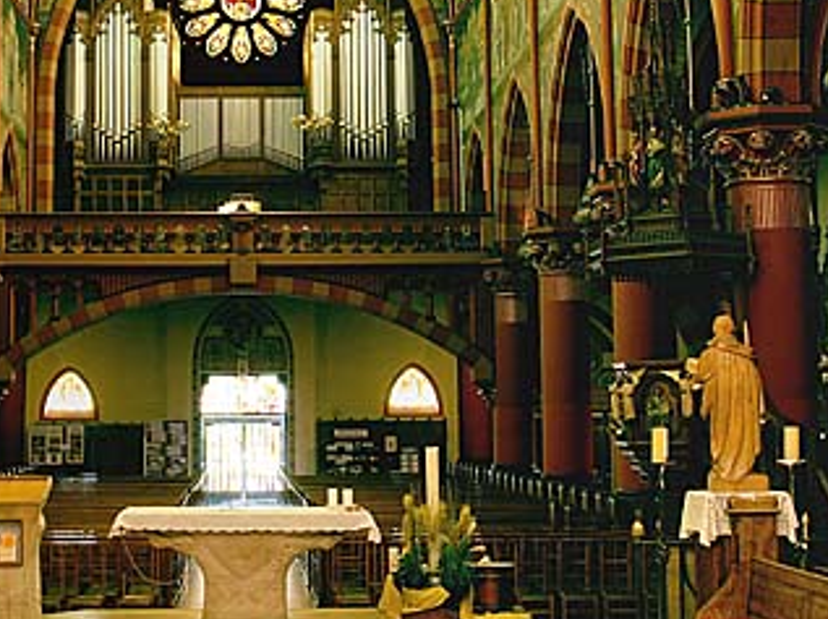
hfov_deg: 29.6
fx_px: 1553
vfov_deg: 22.5
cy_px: 236
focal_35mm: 65
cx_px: 248
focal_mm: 28
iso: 100
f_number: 22
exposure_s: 10
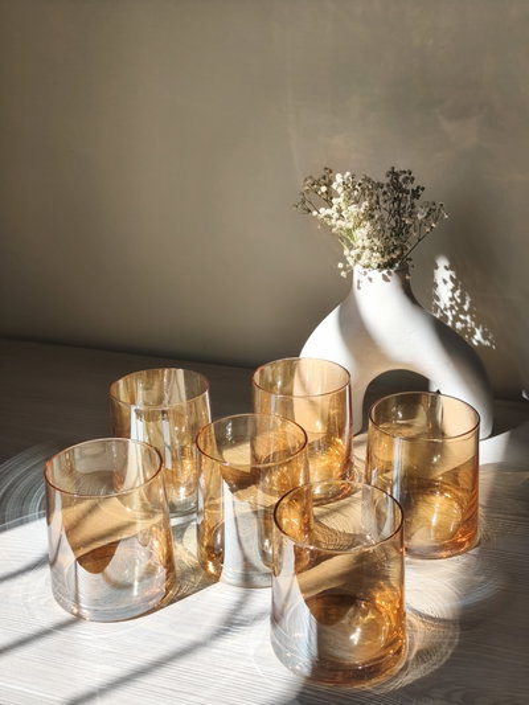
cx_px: 264
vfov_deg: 41.2
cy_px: 352
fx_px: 937
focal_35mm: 46
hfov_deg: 31.5
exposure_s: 1/959
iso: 50
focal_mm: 6.14
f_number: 1.65
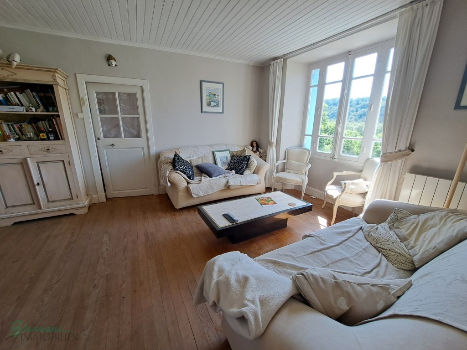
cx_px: 234
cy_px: 175
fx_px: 175
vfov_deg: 89.9
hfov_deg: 106.2
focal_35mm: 13
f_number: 2.2
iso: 50
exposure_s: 1/100
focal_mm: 1.74
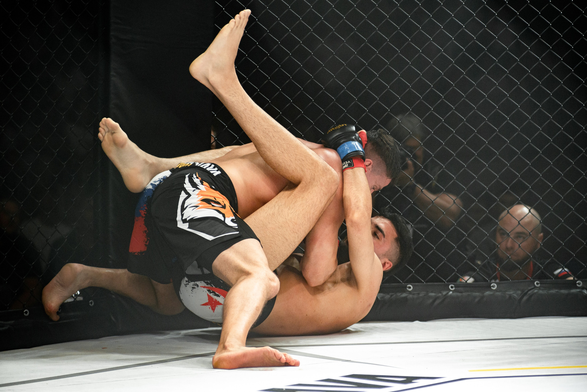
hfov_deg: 16.4
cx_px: 294
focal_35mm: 125
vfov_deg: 11.0
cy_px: 196
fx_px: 2039
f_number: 4
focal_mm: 125
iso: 2200
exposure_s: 1/640
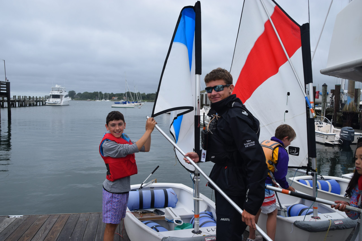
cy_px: 120
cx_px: 181
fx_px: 271
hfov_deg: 67.4
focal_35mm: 27
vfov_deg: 47.9
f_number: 9.5
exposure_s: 1/350
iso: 200
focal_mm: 18
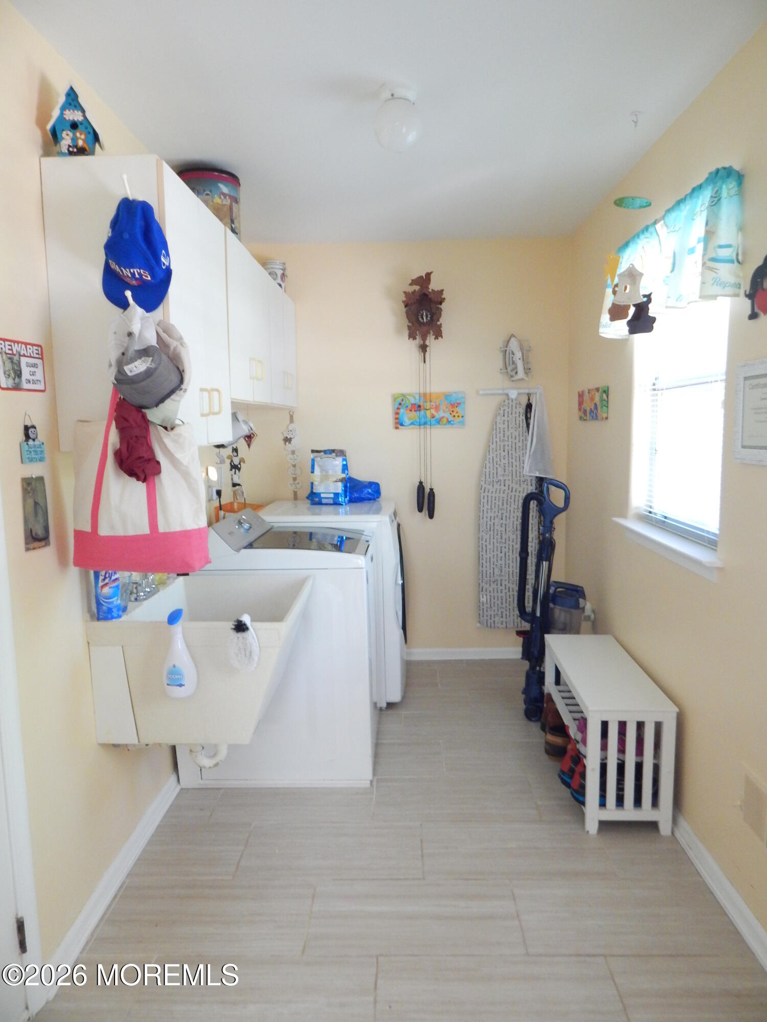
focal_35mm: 22
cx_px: 384
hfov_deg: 61.1
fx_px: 650
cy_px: 511
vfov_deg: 76.4
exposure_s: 1/25
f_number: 3
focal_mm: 4
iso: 400
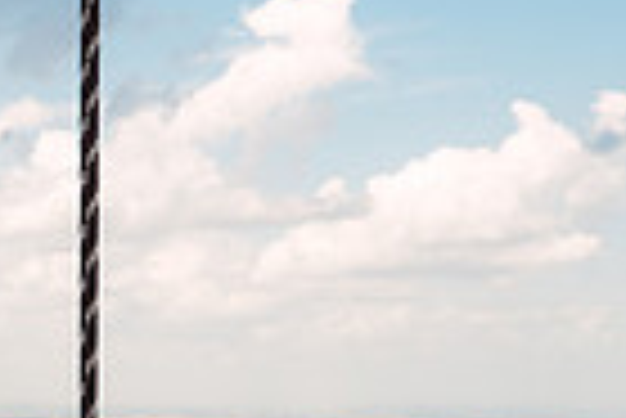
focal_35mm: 120
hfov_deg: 15.1
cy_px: 588
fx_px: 2089
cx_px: -460
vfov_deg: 11.1
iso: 250
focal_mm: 28
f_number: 4.5
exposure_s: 1/640
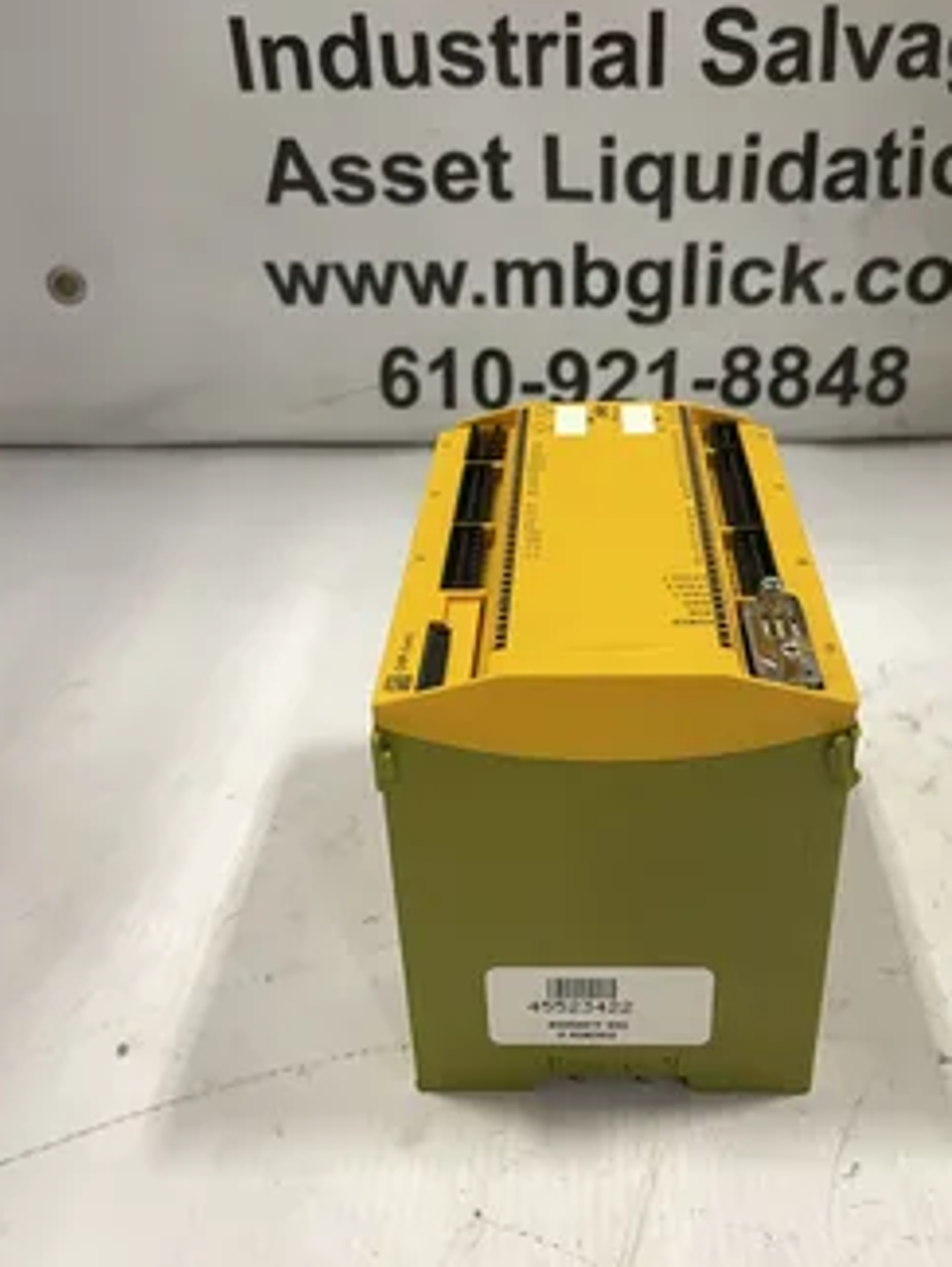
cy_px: 581
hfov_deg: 44.1
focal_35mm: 32
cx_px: 542
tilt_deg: -31.1
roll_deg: -0.3
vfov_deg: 56.7
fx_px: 1173
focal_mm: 4.2
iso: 160
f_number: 1.6
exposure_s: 1/60
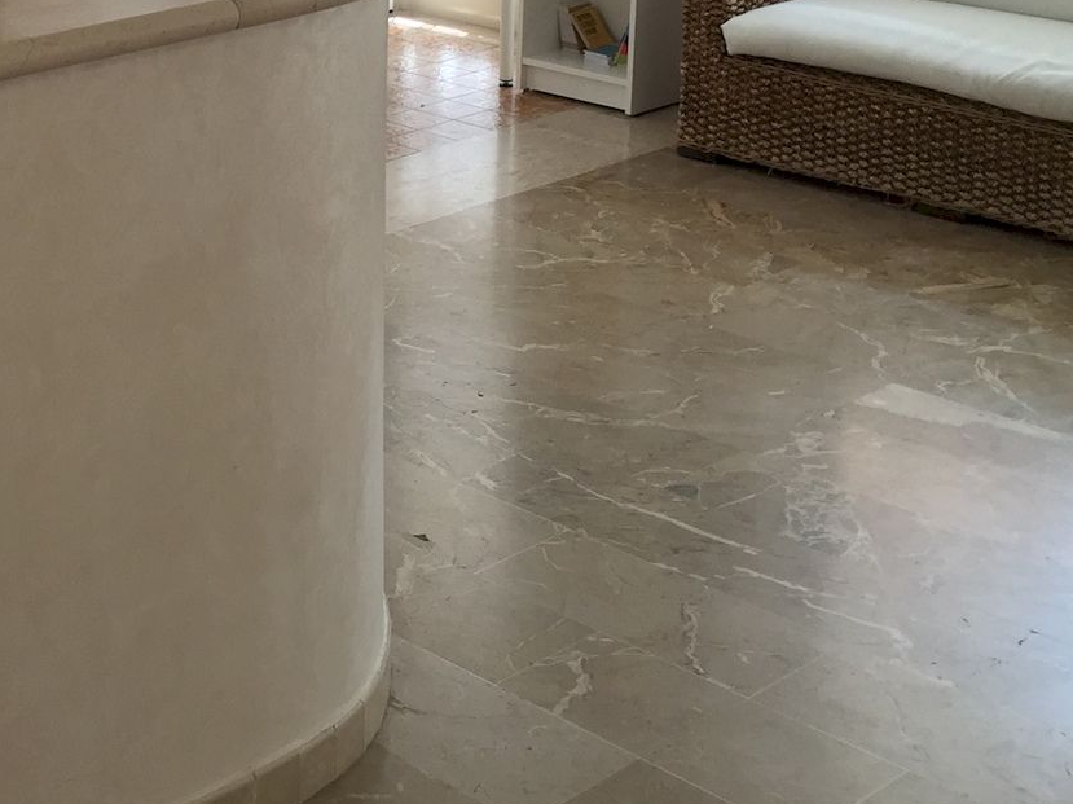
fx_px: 2169
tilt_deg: -12.3
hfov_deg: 26.1
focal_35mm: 70
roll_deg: +1.8
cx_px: -34
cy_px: -9
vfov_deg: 20.3
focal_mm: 4.15
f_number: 2.2
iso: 40
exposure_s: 1/60
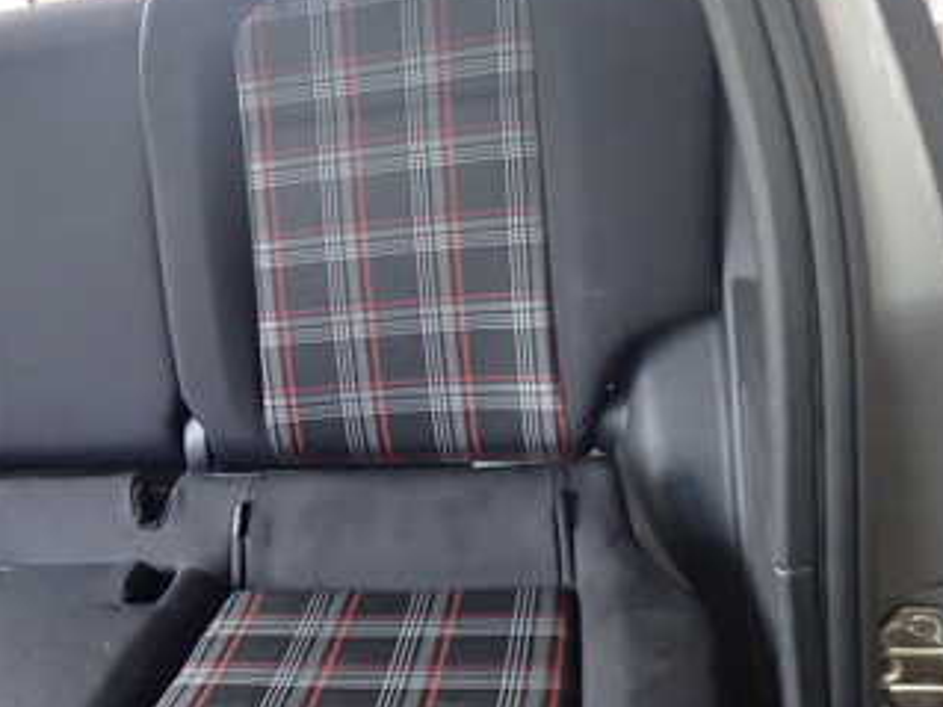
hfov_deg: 38.7
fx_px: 1280
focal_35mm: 47
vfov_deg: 30.9
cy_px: 337
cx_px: 168
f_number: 2
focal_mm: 4.5
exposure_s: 1/60
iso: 400
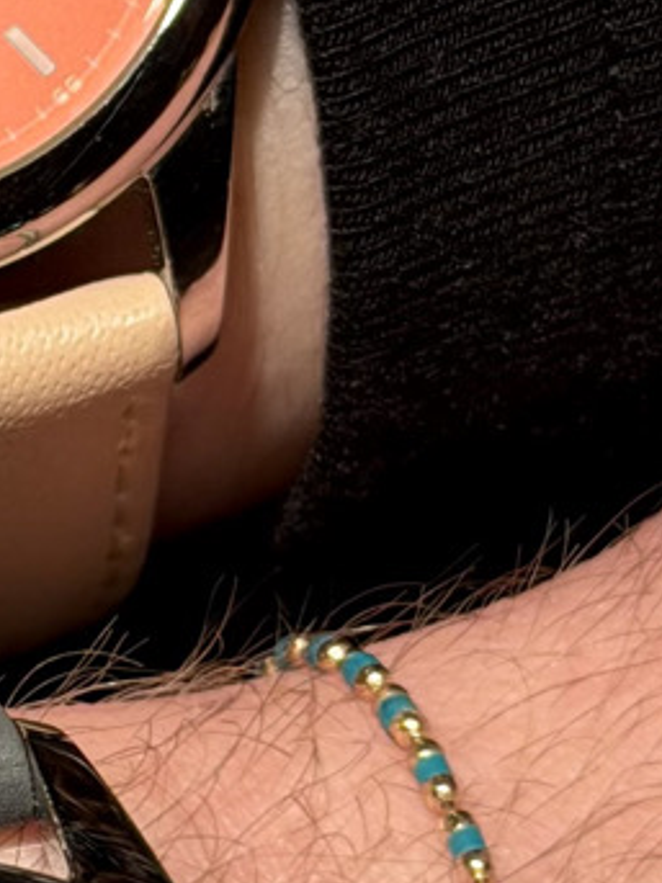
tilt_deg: -70.0
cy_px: 888
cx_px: -205
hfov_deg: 7.0
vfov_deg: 9.4
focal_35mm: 210
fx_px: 5358
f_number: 1.78
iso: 64
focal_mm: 6.76
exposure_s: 1/50
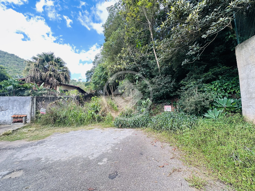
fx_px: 103
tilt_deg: +4.8
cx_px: 128
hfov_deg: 102.1
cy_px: 96
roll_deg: +0.4
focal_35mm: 14
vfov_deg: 85.7
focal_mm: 2.22
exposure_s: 1/134
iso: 40
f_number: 2.2
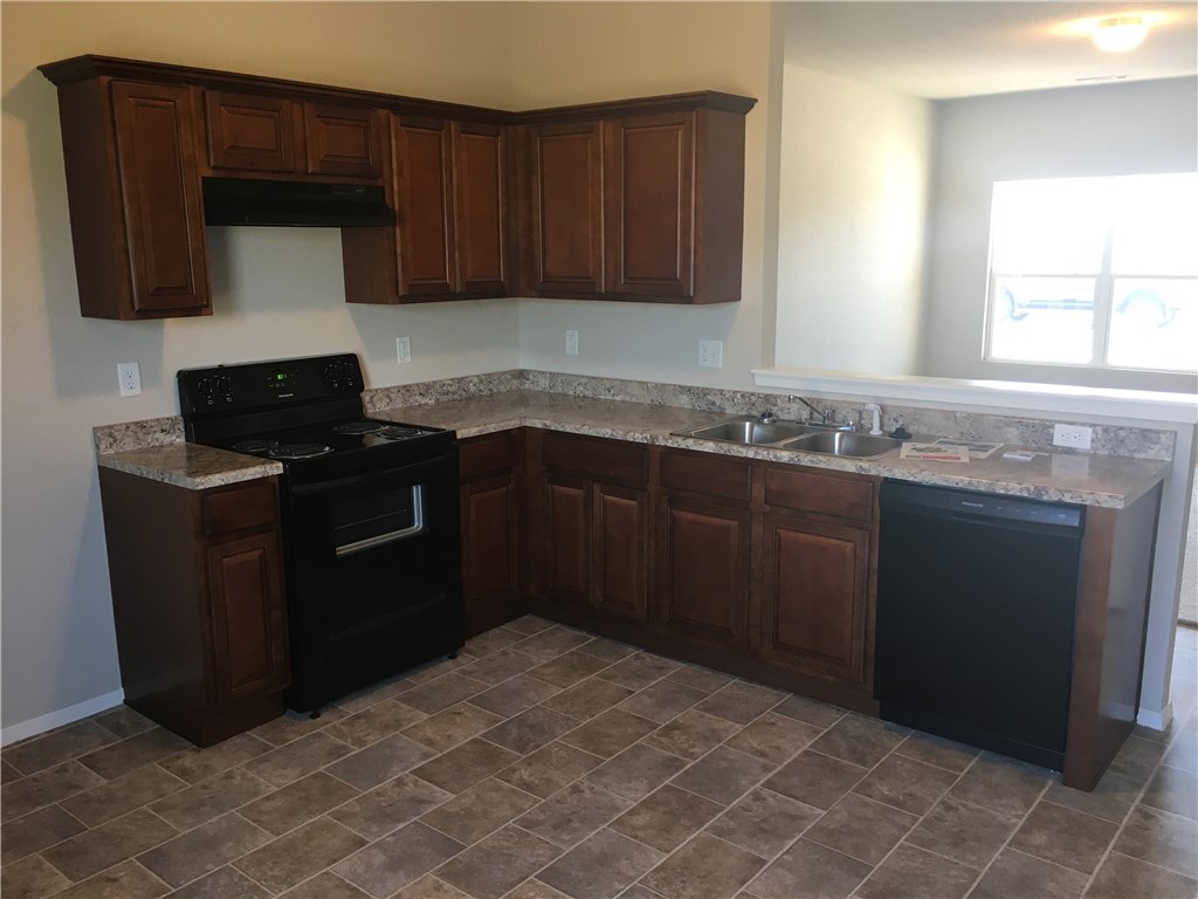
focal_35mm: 29
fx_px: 1004
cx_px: 599
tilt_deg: -12.4
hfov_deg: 61.7
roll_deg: +0.3
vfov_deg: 48.2
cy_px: 450
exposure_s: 1/30
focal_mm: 4.15
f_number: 2.2
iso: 64
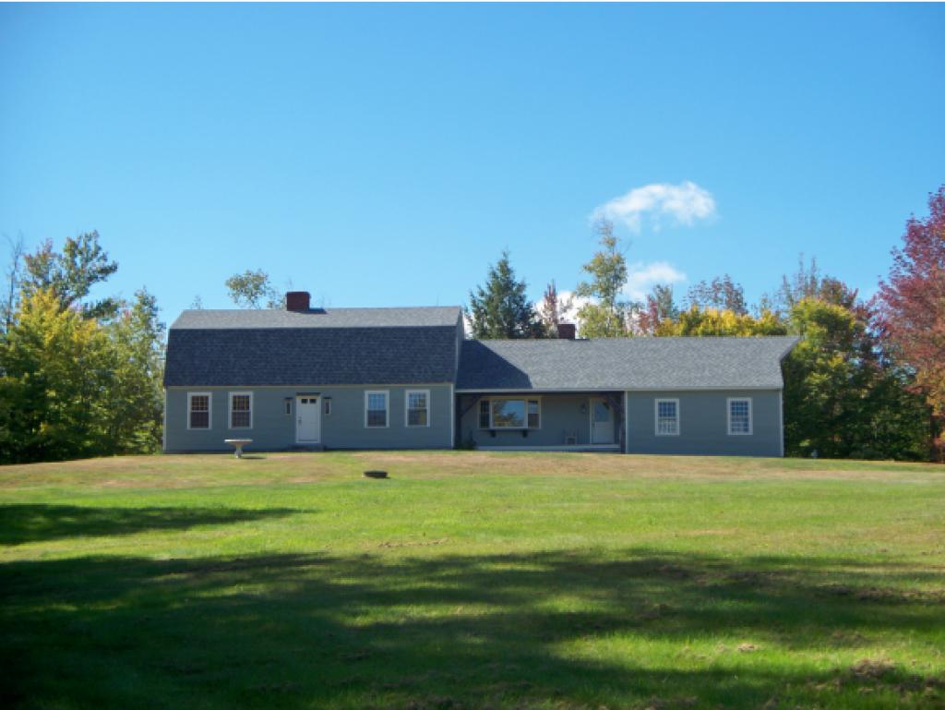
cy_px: 355
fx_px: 2158
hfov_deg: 24.7
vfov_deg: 18.7
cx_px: 472
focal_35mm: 79
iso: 80
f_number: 3.4
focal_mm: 16.86
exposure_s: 1/640
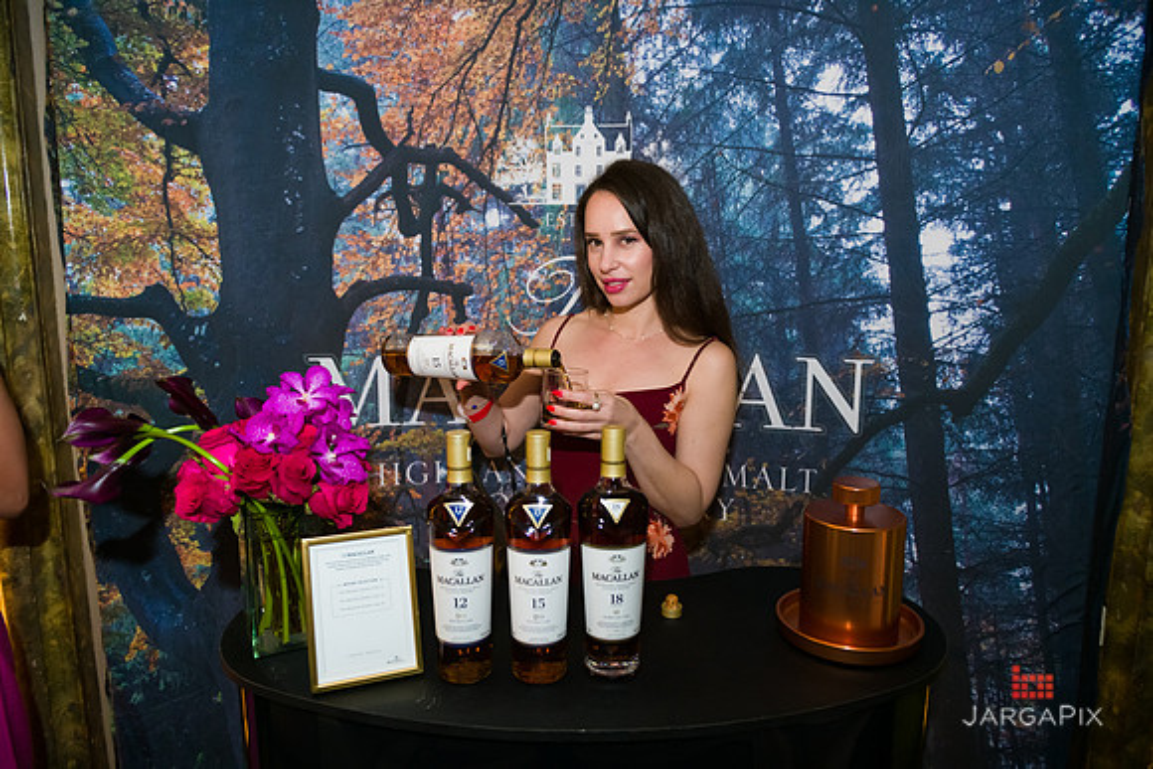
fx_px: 769
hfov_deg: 73.7
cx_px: 576
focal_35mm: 24
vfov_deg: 53.2
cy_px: 384
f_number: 3.2
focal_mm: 24
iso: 1600
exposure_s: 1/125
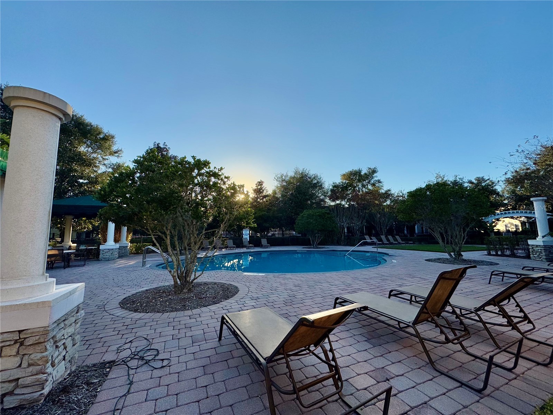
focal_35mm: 14
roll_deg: +1.2
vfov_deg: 85.7
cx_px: 276
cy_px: 208
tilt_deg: +5.8
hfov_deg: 102.1
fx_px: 224
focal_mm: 2.22
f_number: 2.2
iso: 50
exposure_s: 1/1567
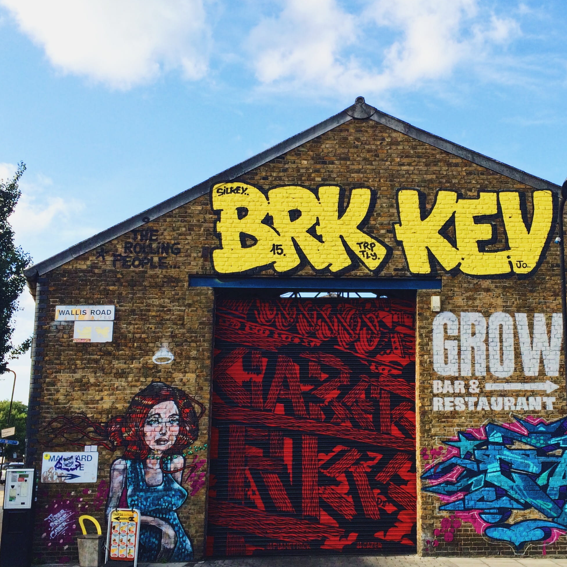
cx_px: 382
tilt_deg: +13.8
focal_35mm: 43
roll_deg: +1.7
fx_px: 797
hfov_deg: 38.7
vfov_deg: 39.2
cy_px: 297
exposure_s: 1/977
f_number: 2.2
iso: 32
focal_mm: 4.15
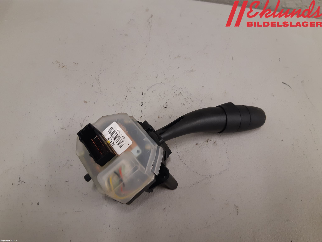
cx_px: 161
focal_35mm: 26
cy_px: 121
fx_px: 242
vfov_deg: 53.1
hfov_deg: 67.3
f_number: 1.7
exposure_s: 1/50
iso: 100
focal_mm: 3.93
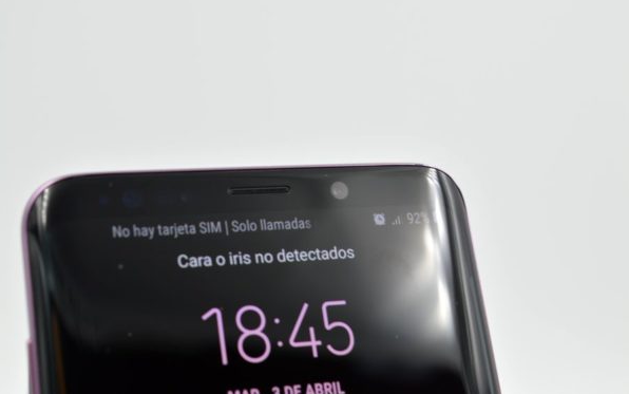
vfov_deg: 15.5
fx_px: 1449
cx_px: 314
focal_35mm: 85
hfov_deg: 24.5
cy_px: 189
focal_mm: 55
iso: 100
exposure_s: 1/15
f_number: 10
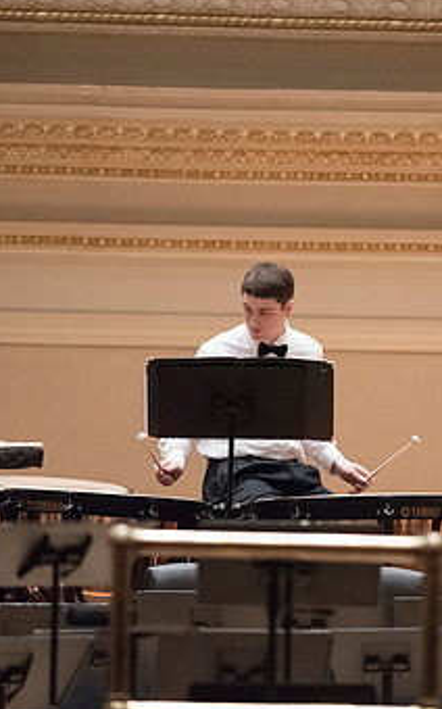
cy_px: 356
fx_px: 10078
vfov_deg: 4.0
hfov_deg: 2.5
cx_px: 382
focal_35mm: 522
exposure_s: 1/1000
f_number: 2.8
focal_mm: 300
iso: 12800
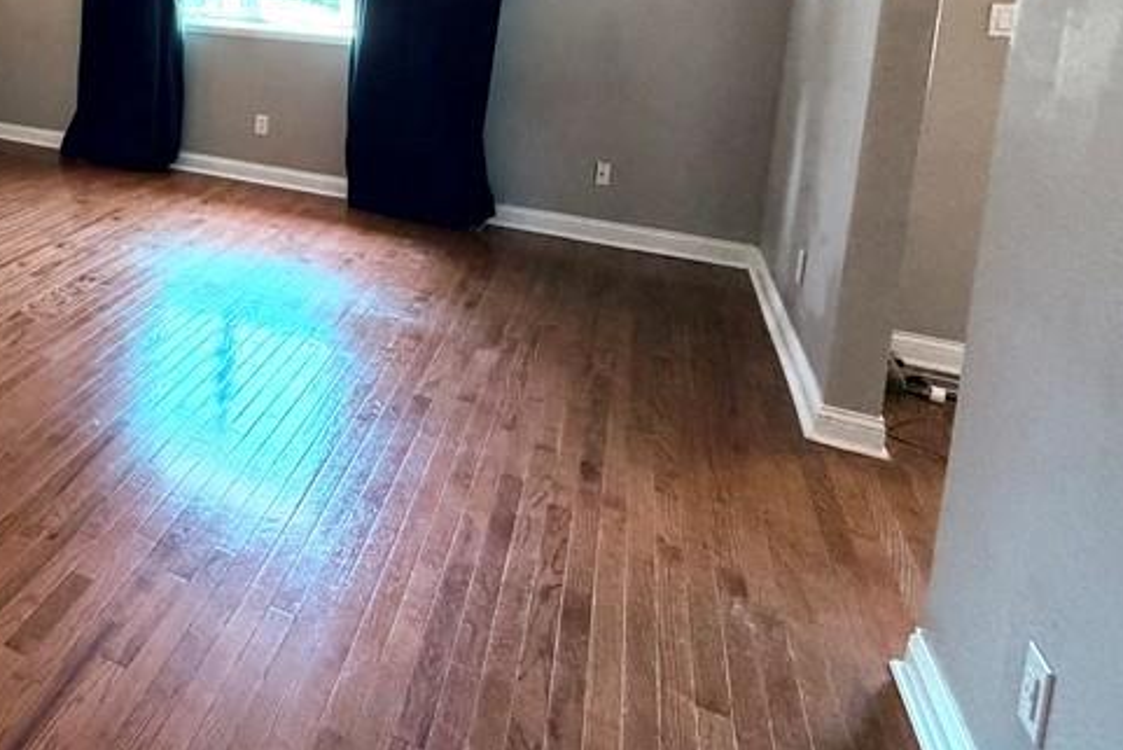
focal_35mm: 31
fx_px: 967
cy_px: 44
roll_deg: -1.2
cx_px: -35
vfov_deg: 38.7
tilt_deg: -5.9
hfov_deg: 48.1
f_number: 2.2
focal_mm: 2.22
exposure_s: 1/60
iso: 320
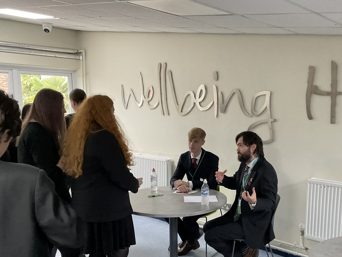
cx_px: 210
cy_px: 166
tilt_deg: -10.9
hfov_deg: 48.6
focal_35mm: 38
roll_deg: -0.3
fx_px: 375
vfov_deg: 37.4
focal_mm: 3
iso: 125
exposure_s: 1/60
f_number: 1.8
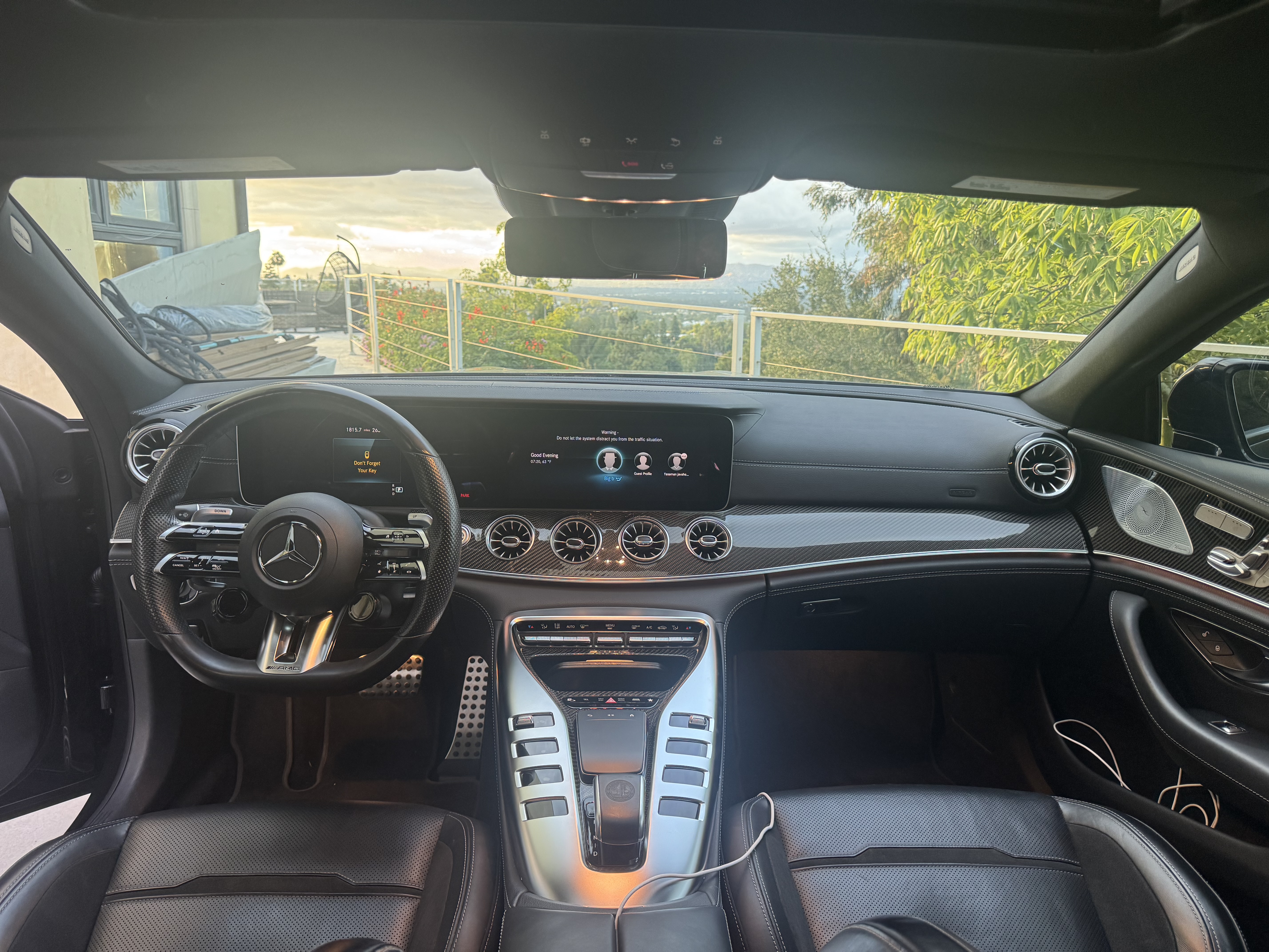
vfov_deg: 56.8
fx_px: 880
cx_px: 634
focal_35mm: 24
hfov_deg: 71.6
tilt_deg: -12.6
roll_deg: -0.1
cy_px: 476
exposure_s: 1/84
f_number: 1.78
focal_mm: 6.76
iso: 200
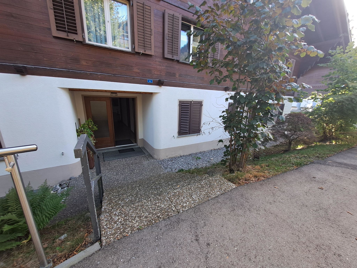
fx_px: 134
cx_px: 178
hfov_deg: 106.2
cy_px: 134
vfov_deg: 89.9
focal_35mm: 13
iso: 80
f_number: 2.2
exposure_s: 1/100
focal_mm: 1.42
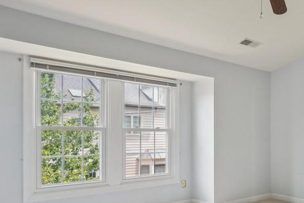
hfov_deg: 49.5
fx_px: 279
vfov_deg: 39.4
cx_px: 285
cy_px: 140
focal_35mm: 33
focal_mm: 16
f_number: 5.6
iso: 800
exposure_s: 1/125
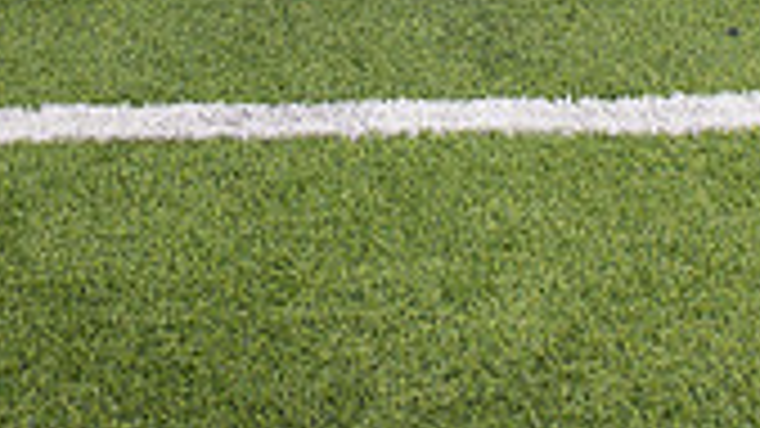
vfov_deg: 11.5
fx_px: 1793
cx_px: 391
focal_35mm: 89
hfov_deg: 23.9
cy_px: -563
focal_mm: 32
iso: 125
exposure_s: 1/320
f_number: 7.1
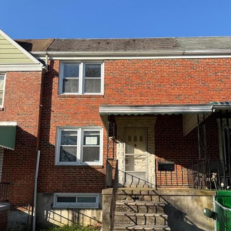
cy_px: 148
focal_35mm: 29
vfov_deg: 54.8
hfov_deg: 55.6
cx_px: 118
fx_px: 219
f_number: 1.78
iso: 80
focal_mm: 6.76
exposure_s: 1/2232
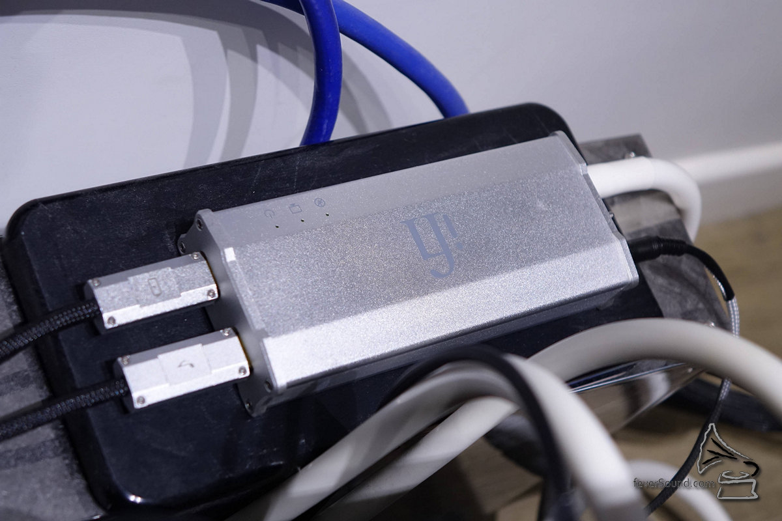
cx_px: 391
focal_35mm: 73
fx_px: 1586
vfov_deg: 18.7
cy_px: 260
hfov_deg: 27.7
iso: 640
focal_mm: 26.65
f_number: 2.8
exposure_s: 1/80
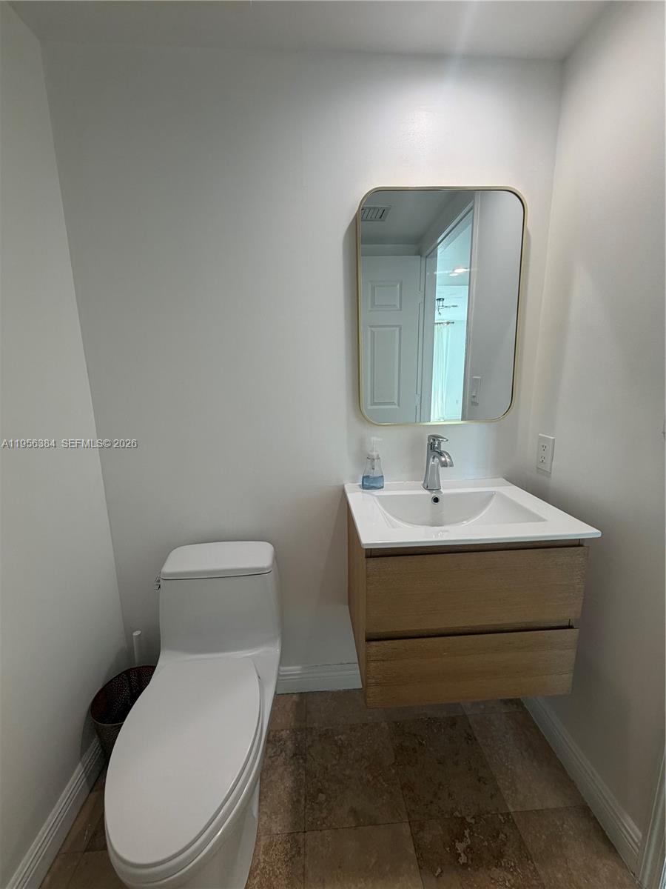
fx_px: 359
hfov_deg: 85.7
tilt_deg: -10.4
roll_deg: +1.3
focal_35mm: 14
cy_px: 444
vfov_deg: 102.1
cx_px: 333
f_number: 2.2
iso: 100
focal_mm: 2.22
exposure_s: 1/120
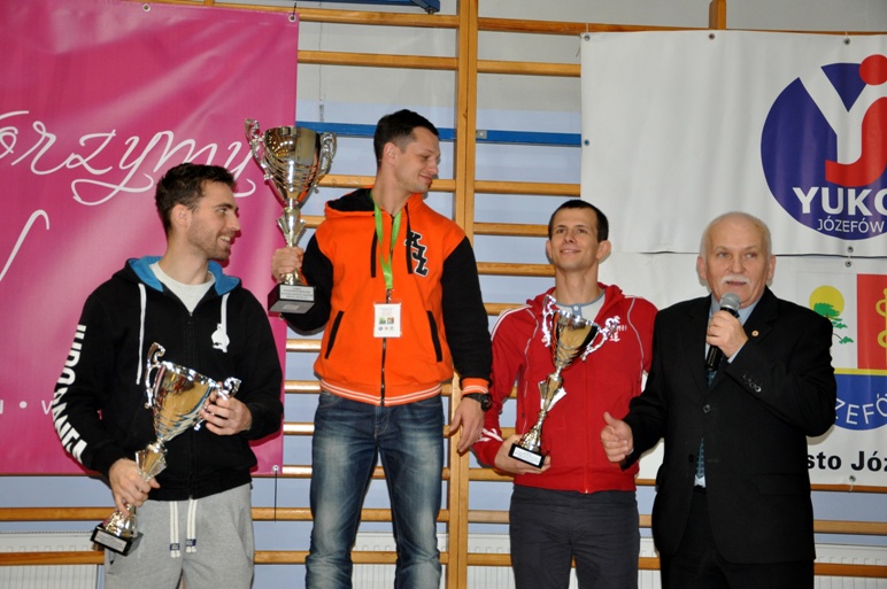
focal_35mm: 57
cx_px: 444
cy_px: 294
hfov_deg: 35.1
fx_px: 1403
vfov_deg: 23.7
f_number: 4.5
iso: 800
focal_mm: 38
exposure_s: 1/60
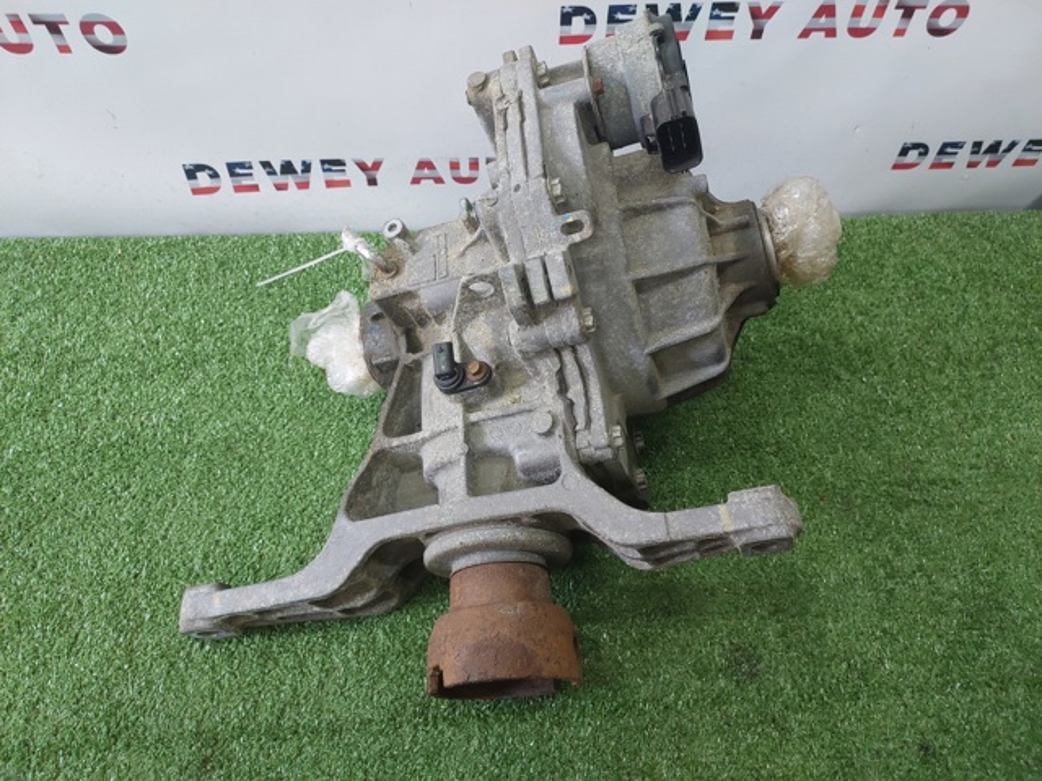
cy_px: 390
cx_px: 521
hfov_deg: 63.4
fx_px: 843
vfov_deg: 49.7
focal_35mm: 28
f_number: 1.8
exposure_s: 1/60
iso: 250
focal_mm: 5.32
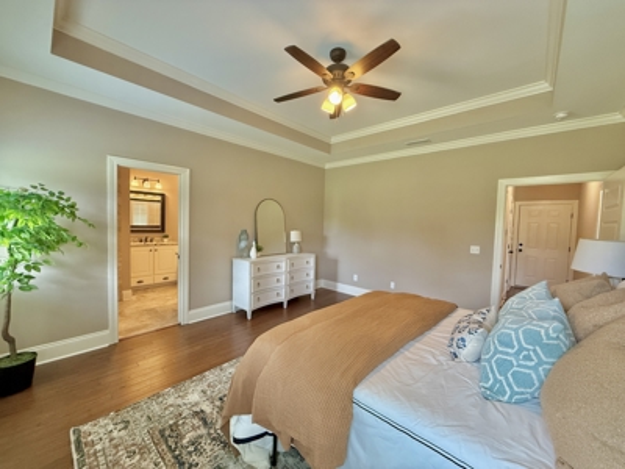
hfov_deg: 102.1
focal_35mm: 14
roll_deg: -2.1
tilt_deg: -2.2
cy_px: 234
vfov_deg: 85.7
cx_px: 312
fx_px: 253
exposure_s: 1/120
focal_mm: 2.22
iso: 320
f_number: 2.2
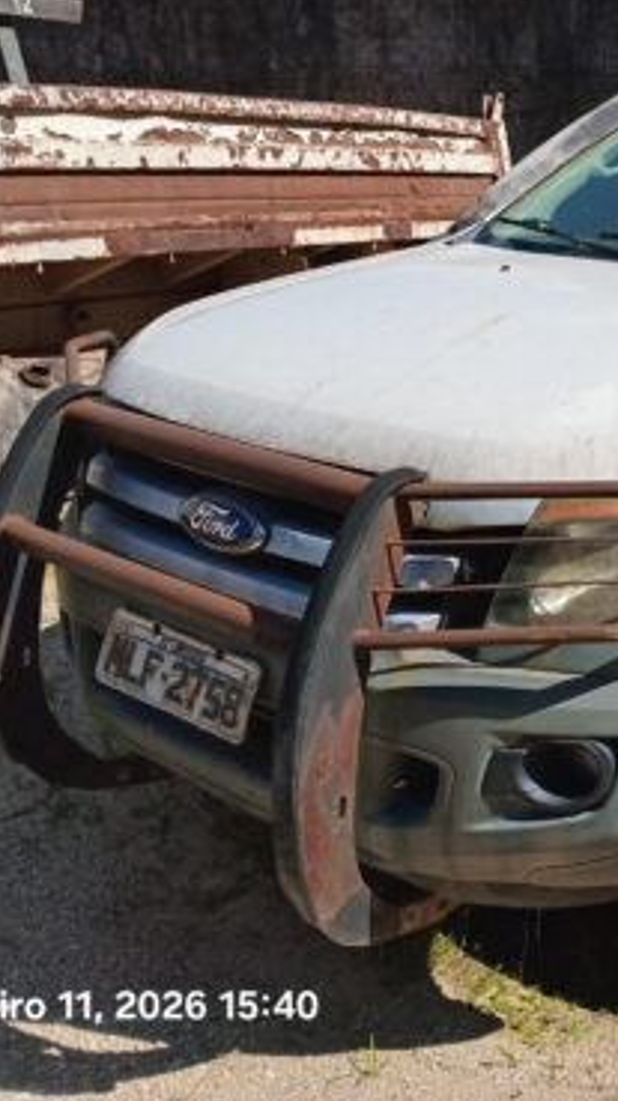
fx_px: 1139
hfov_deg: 27.4
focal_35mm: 39
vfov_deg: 51.2
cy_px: 433
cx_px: 702
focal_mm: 4.21
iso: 25
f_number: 1.8
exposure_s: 1/1000
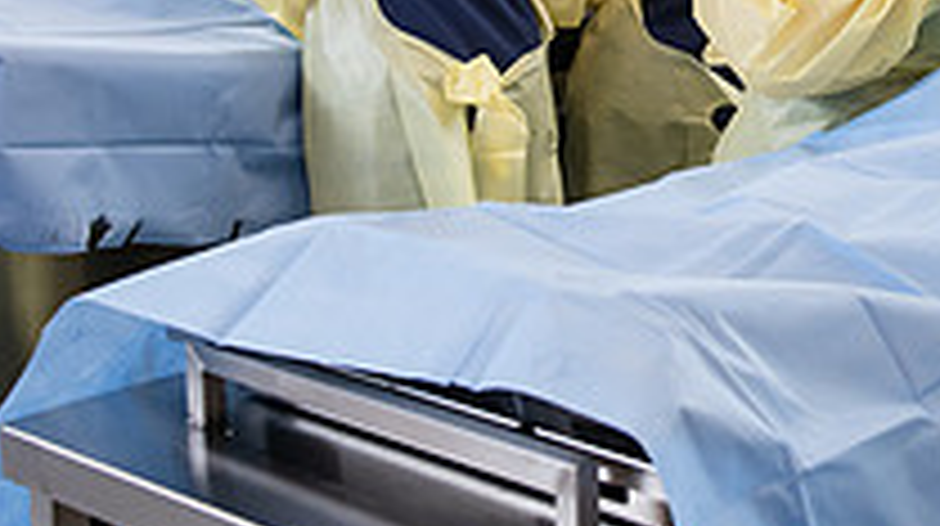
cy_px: -47
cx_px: 859
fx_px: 2465
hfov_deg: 21.1
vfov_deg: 12.0
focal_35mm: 99
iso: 500
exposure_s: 1/200
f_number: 4
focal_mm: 34
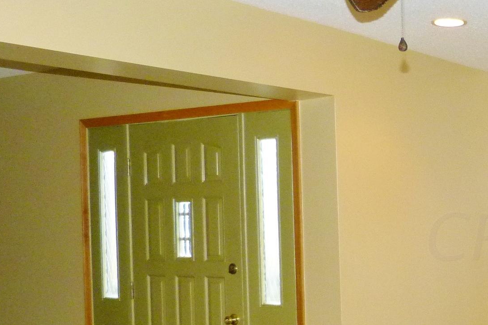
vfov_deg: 22.1
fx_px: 827
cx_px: 540
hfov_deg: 29.5
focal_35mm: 61
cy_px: 236
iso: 250
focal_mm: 4.5
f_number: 2.8
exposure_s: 1/60
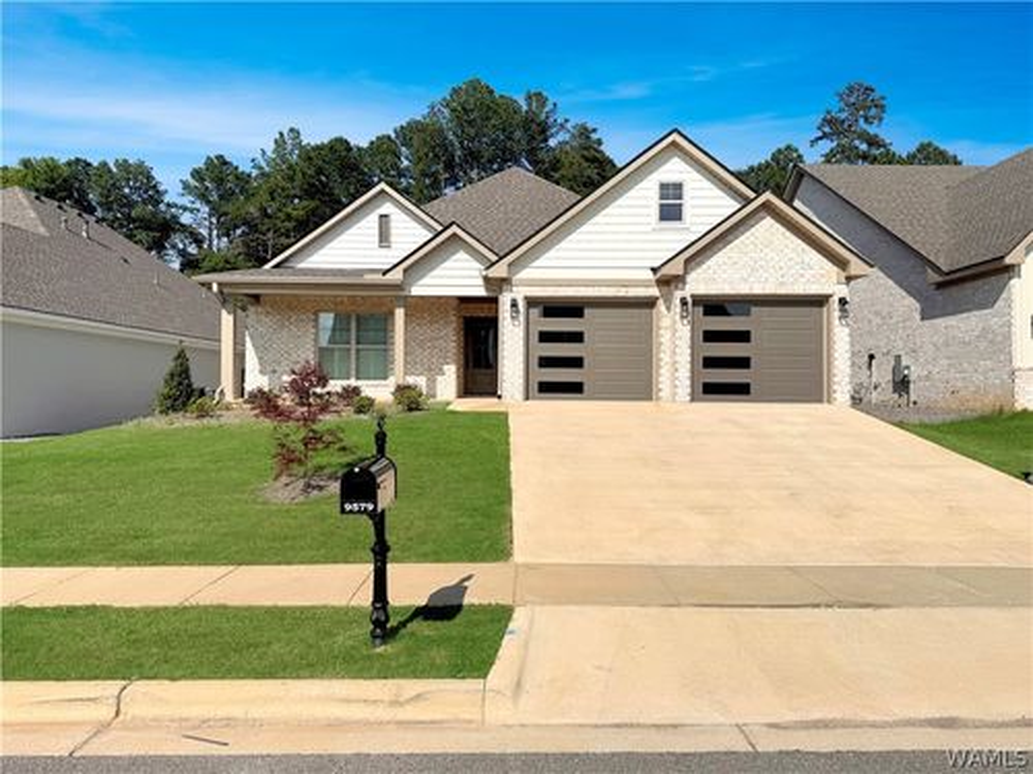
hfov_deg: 71.6
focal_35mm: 24
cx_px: 516
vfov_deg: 56.8
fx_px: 716
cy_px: 387
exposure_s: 1/12346
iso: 80
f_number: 1.78
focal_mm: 6.76
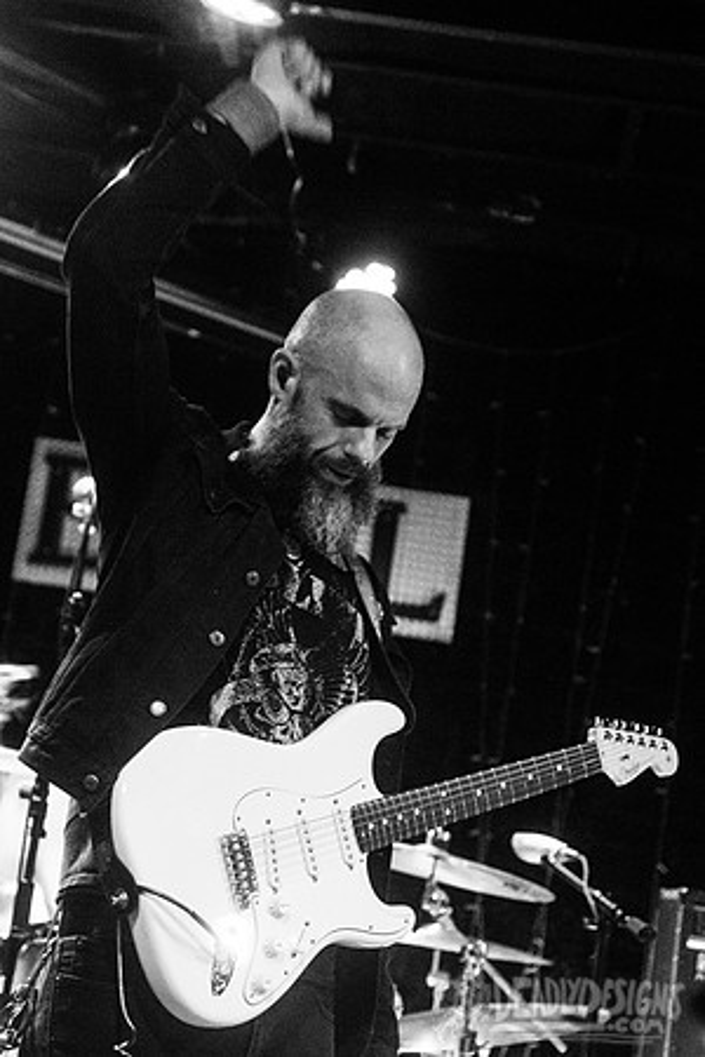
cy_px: 528
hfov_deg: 18.9
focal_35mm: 72
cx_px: 224
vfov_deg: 28.1
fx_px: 2113
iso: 3200
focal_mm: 48
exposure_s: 1/160
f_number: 3.2
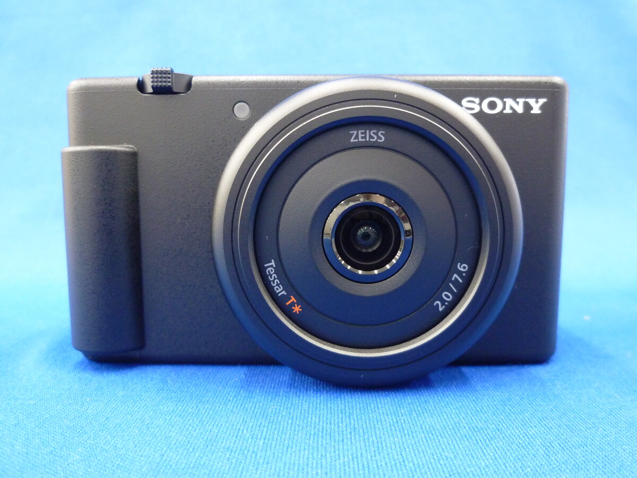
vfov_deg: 54.9
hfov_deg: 69.4
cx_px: 318
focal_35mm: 25
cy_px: 239
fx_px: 460
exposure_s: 1/25
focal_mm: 4.5
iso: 400
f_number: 2.8
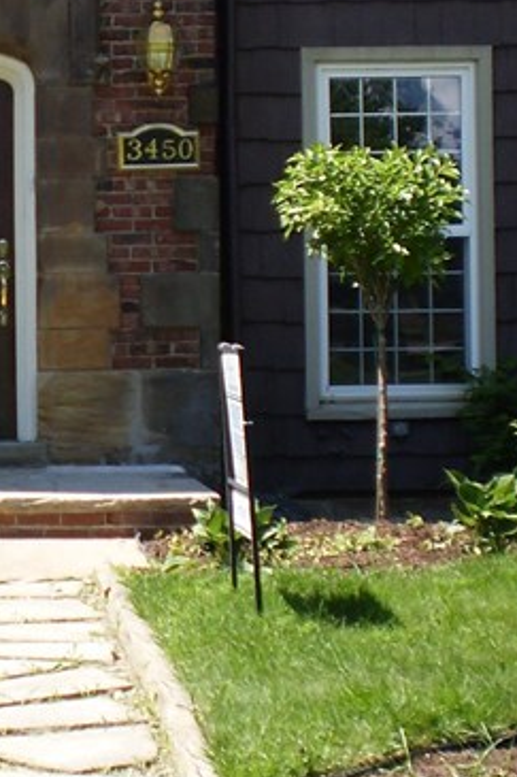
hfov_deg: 12.6
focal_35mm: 105
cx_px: -140
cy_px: 341
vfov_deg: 19.5
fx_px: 2264
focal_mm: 6.3
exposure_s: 1/500
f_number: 3.1
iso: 64
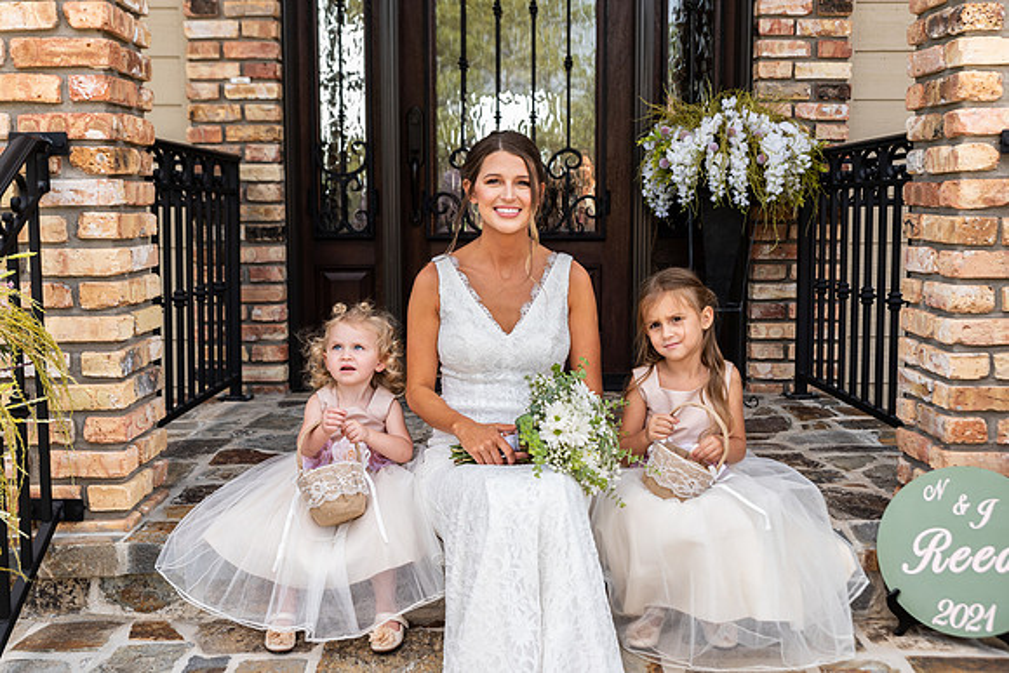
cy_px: 336
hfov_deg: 48.4
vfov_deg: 33.4
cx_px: 504
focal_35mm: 40
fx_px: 1121
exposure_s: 1/160
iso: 200
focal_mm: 40
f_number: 4.5
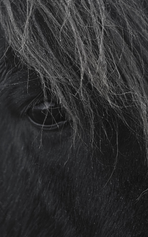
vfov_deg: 16.8
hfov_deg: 10.5
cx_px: 34
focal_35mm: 124
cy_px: 117
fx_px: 800
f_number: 1.8
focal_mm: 50
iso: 640
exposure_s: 1/500
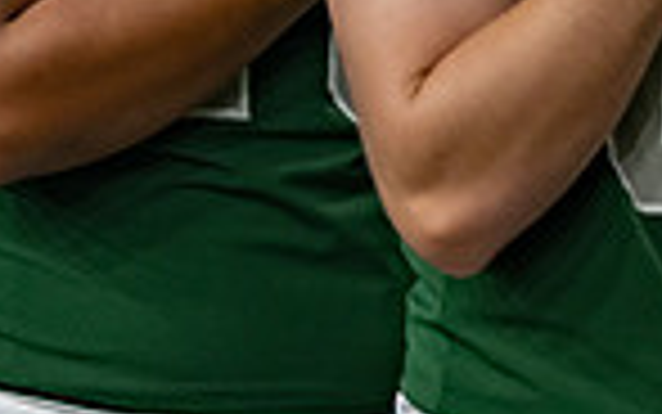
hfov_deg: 5.8
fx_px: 6534
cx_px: 183
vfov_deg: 3.6
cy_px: -442
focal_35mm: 362
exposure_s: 1/320
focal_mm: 81
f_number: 2.8
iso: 1250
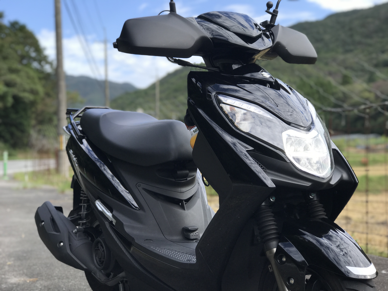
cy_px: 146
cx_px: 194
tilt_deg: +2.1
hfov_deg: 33.8
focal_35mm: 57
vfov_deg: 25.7
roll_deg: +2.6
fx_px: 639
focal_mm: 6.6
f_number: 2.8
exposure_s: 1/308
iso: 20
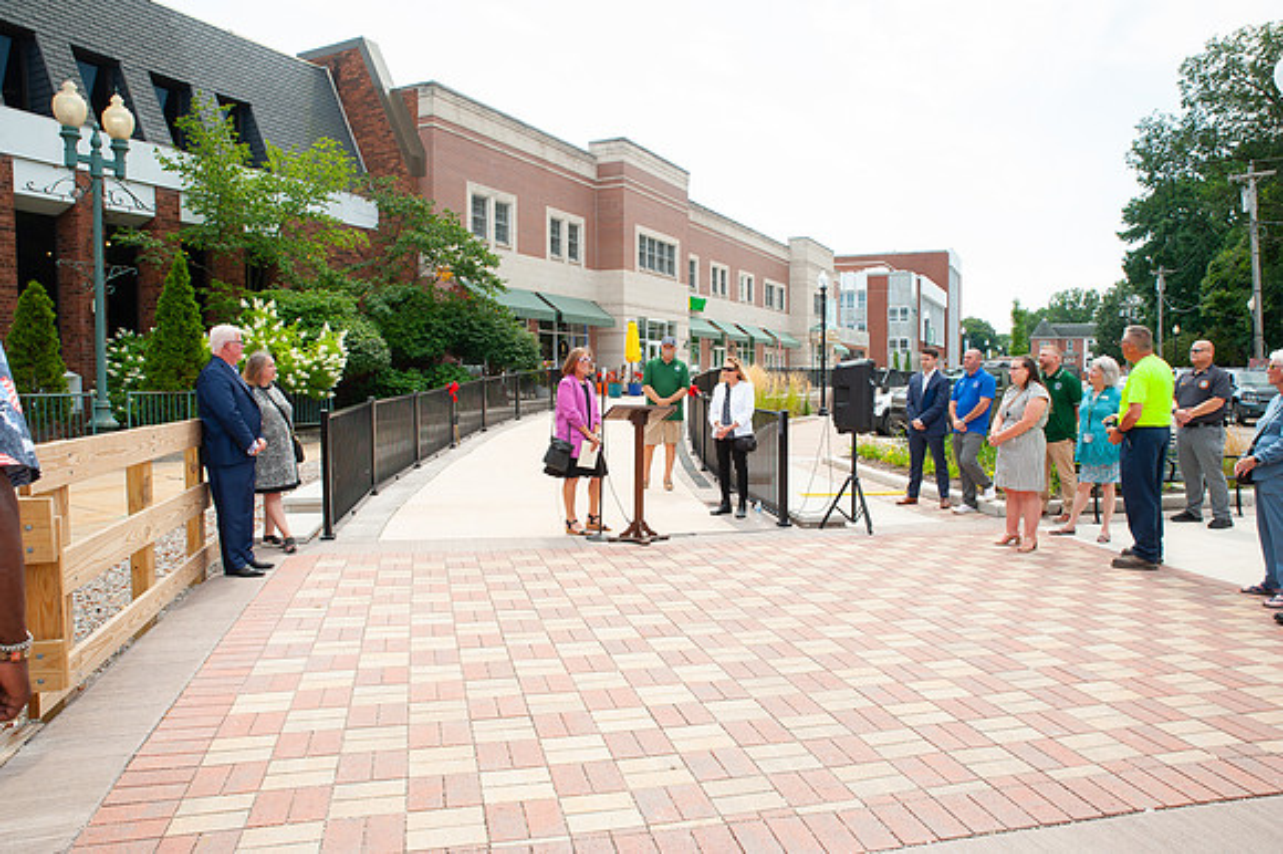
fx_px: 855
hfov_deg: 73.8
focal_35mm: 24
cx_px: 642
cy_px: 427
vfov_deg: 53.1
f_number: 13
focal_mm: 24
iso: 400
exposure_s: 1/200
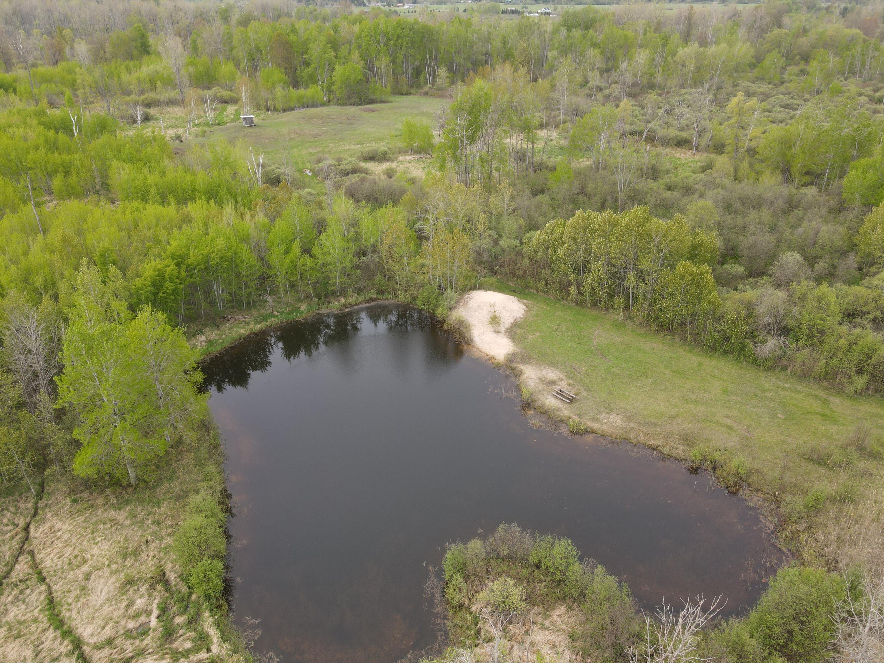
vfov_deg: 56.8
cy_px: 332
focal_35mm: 24
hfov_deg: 71.6
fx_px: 613
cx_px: 442
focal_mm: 4.5
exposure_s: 1/160
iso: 100
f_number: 2.8
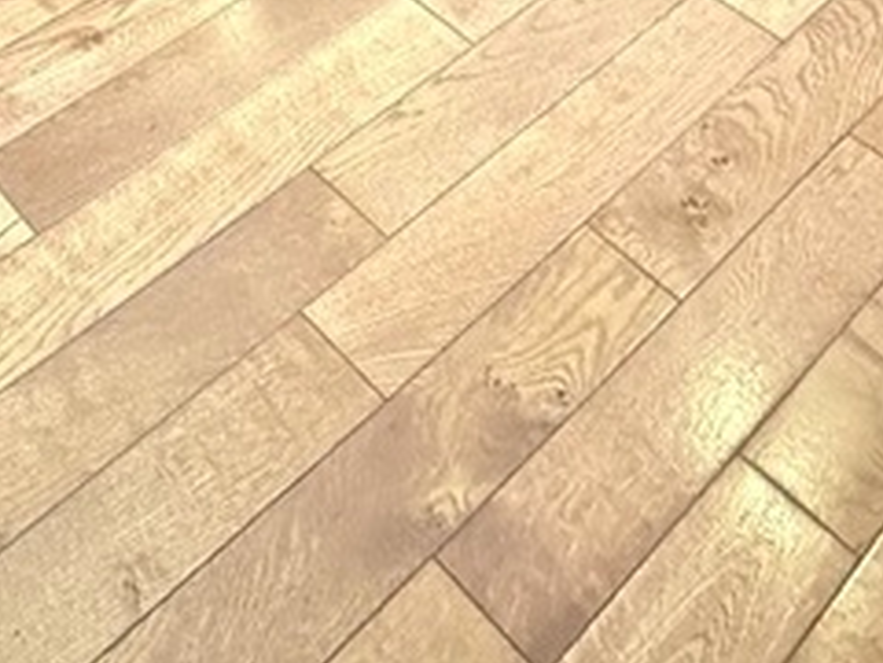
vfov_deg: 15.3
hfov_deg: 30.0
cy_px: -862
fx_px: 1607
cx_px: 173
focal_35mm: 63
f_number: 2.2
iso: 800
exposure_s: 1/60
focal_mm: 2.22
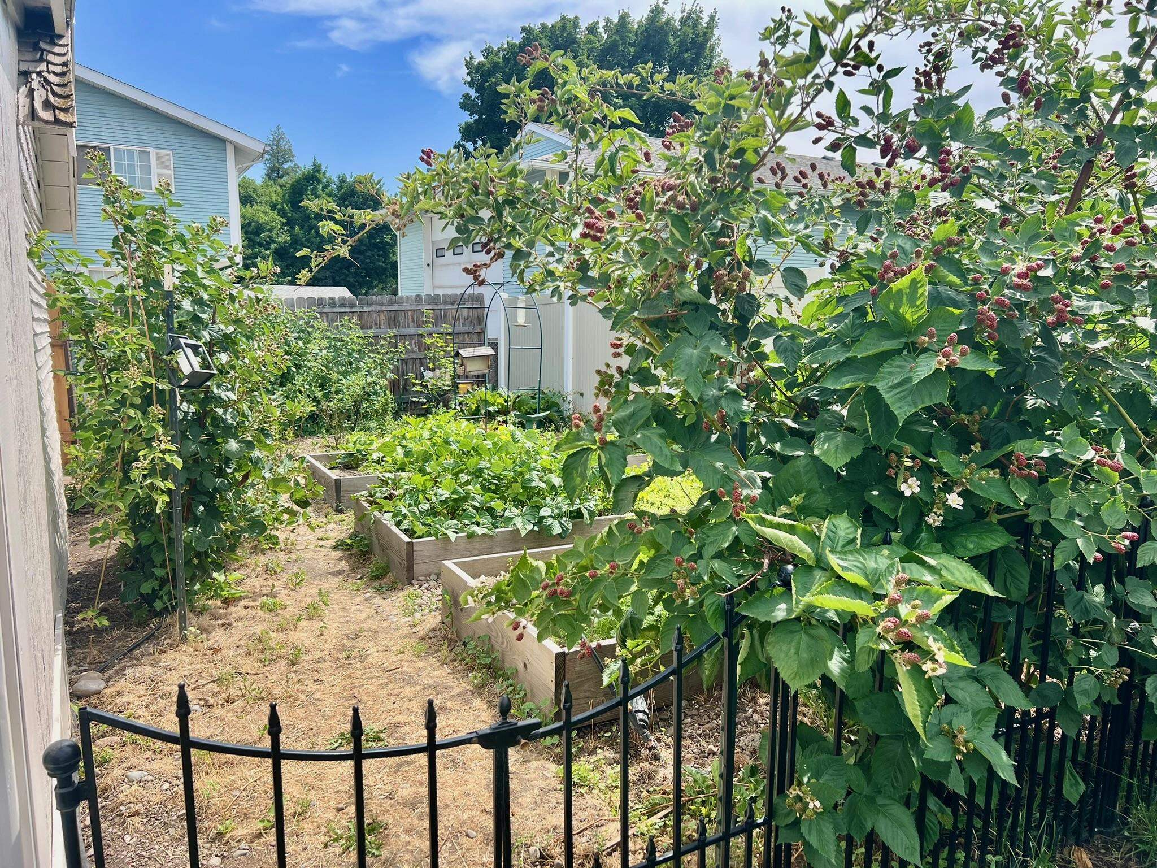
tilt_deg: -8.6
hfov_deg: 67.3
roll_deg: -0.5
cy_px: 434
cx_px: 578
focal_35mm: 26
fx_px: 869
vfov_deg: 53.1
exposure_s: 1/1838
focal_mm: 5.7
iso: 50
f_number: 1.5
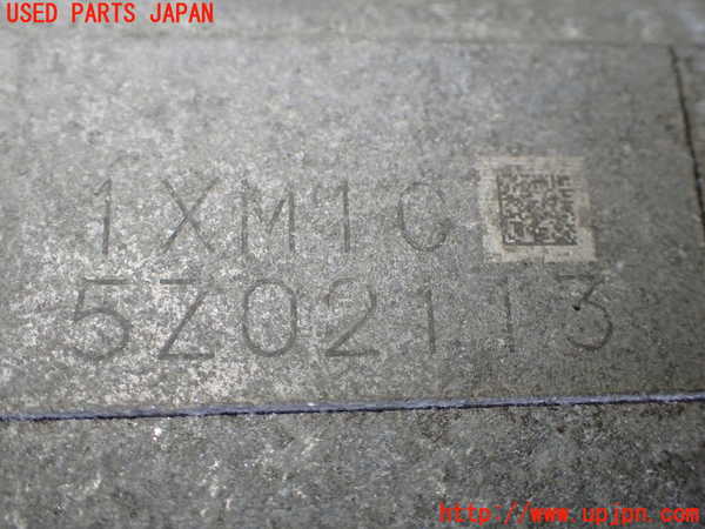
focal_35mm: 41
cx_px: 352
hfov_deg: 45.8
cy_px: 264
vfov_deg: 35.1
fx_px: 835
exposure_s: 1/160
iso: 400
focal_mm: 7.31
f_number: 2.8
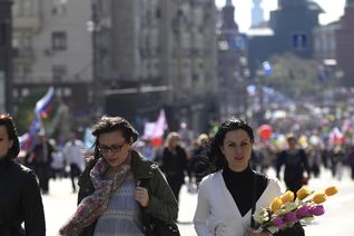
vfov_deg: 6.6
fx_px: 2055
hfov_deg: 9.8
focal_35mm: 209
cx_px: 124
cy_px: 210
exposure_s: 1/640
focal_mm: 95
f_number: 2.8
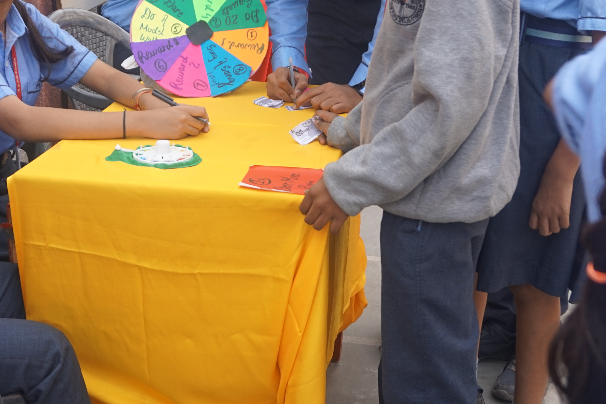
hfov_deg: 33.9
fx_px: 993
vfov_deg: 22.9
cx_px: 248
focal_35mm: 59
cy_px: 136
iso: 100
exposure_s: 1/160
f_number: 4
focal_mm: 20
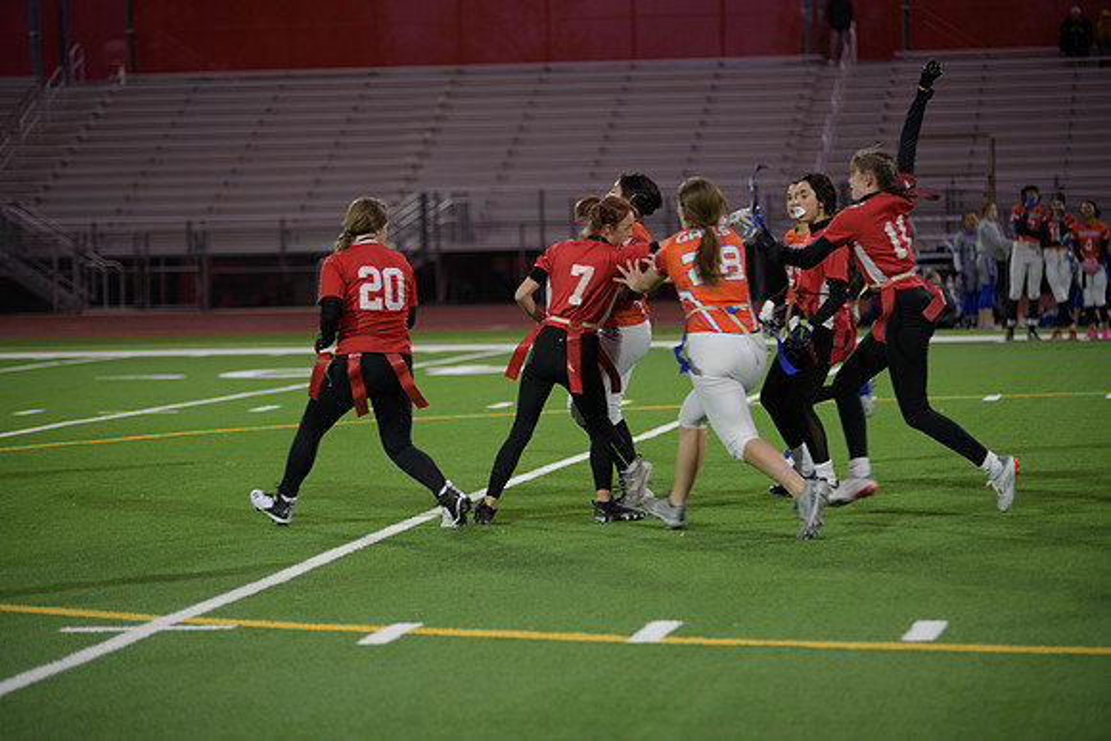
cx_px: 556
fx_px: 4167
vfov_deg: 10.2
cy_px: 370
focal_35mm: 135
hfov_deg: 15.2
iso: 500
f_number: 2.8
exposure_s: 1/200
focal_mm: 135
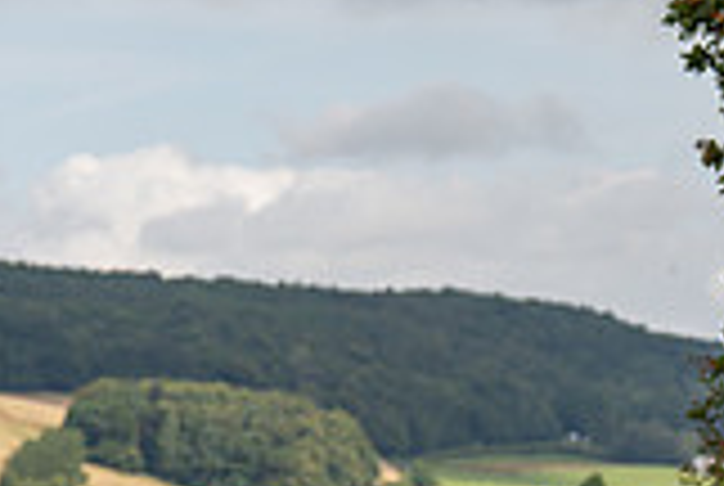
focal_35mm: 252
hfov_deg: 8.1
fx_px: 5077
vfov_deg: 5.5
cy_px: 520
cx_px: -144
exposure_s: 1/1000
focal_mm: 70
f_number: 4
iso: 100
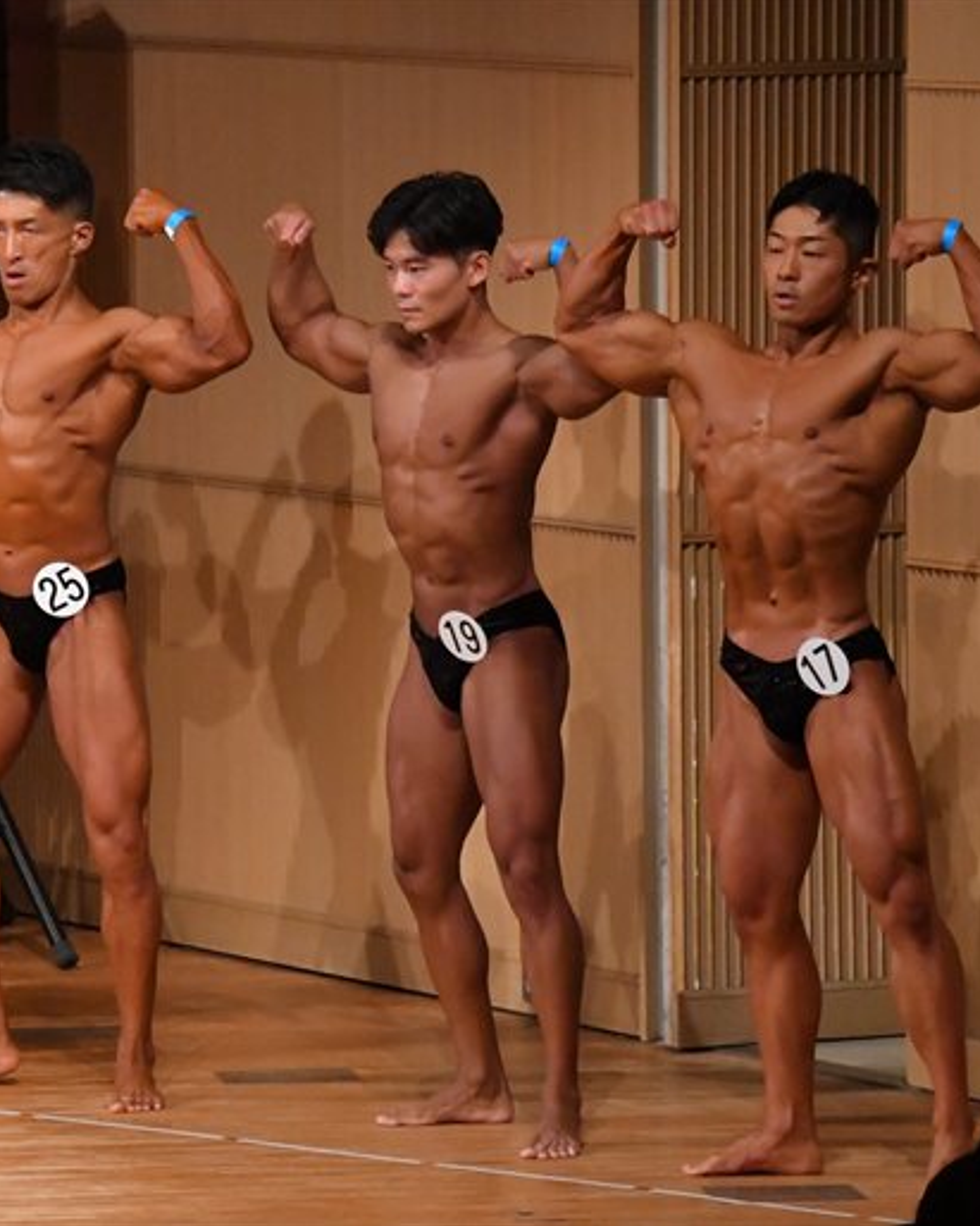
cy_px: 613
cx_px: 104
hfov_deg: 4.3
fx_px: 13092
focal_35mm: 361
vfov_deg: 5.4
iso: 8000
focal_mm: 170
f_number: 5.6
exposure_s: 1/400
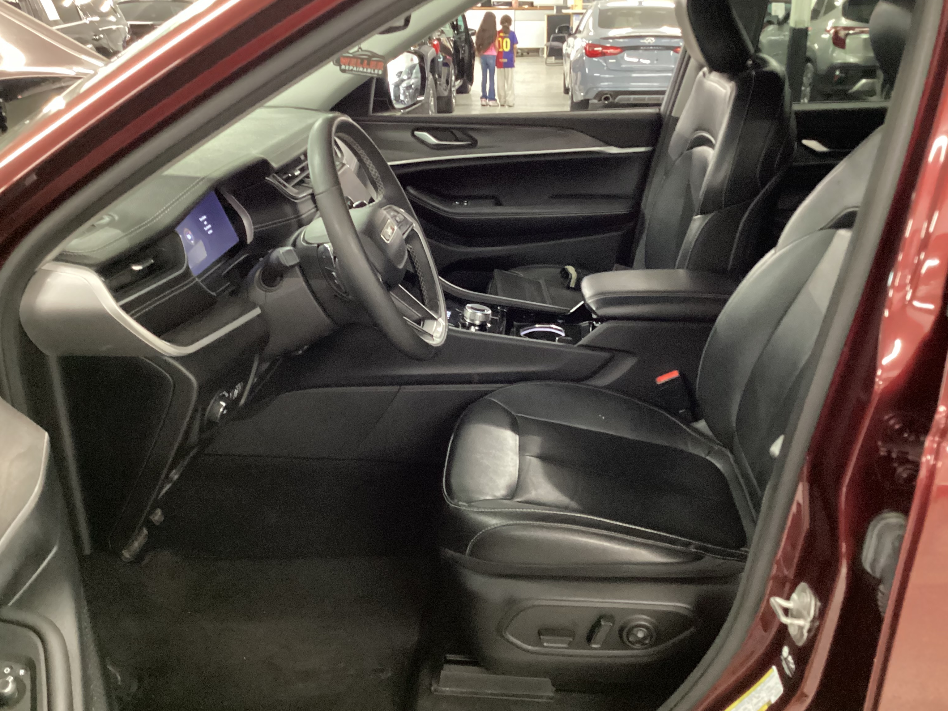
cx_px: 502
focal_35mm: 33
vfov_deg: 42.9
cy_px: 344
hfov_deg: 55.3
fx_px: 904
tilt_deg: -23.2
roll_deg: +0.6
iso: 640
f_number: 2.4
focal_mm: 3.3
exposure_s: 1/20
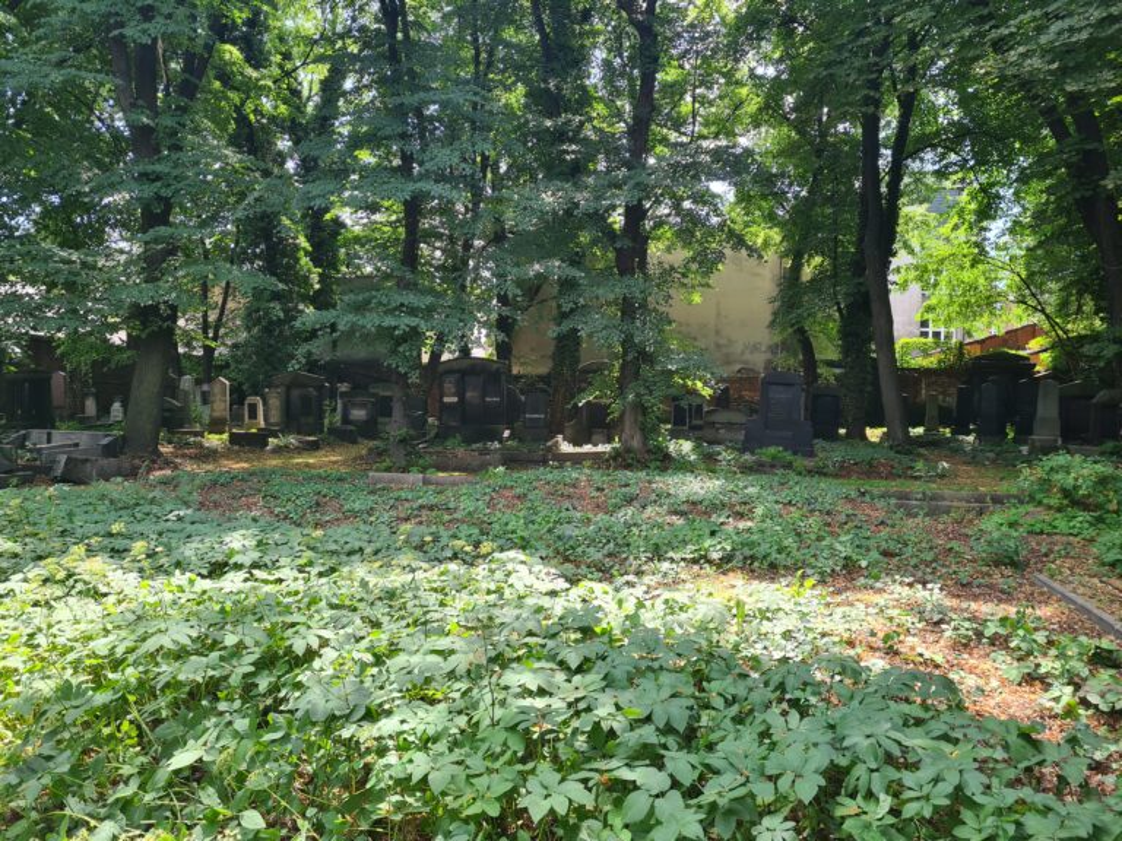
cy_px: 420
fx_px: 843
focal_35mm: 26
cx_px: 561
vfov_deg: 53.1
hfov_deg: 67.3
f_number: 1.8
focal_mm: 5.4
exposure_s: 1/248
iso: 50
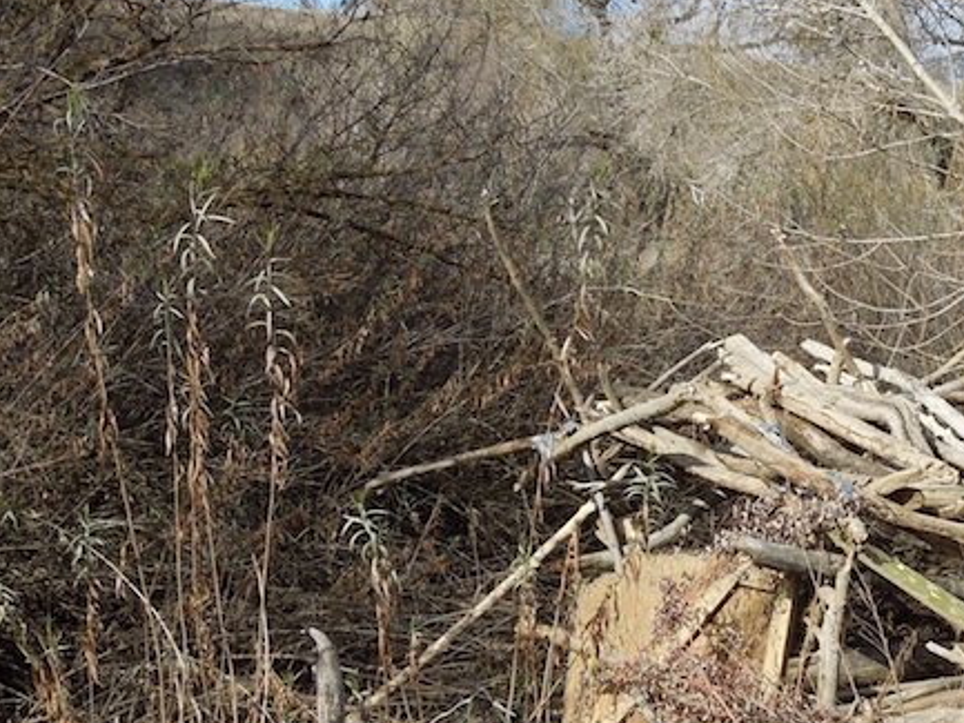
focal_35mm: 81
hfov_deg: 23.3
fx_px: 2256
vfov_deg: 18.1
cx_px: 928
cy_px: 511
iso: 100
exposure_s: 1/640
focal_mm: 7
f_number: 3.8
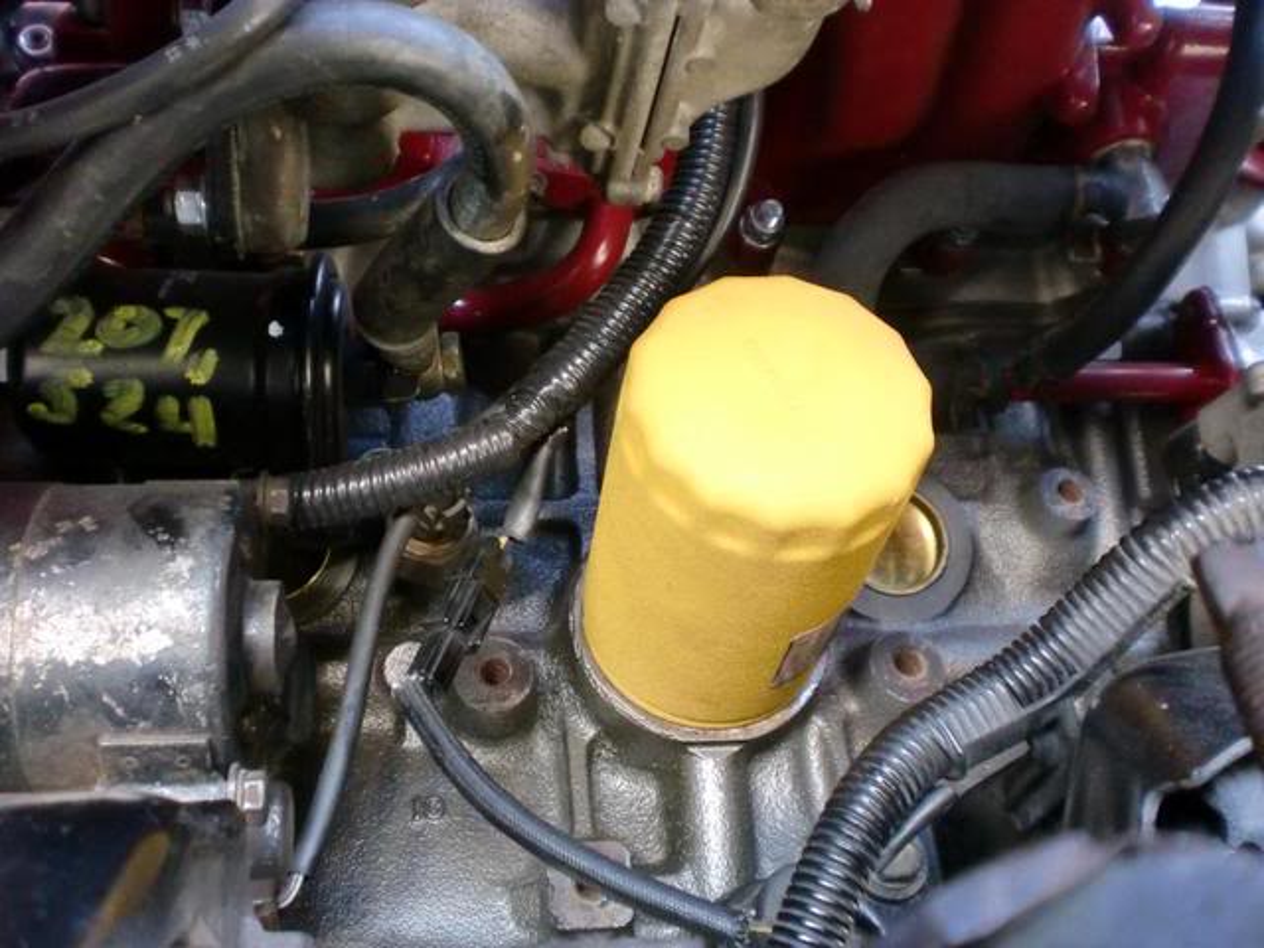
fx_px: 1278
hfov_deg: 52.6
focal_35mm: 35
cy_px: 474
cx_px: 632
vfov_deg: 40.7
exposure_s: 1/25
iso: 400
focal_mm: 6.3
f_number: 3.1
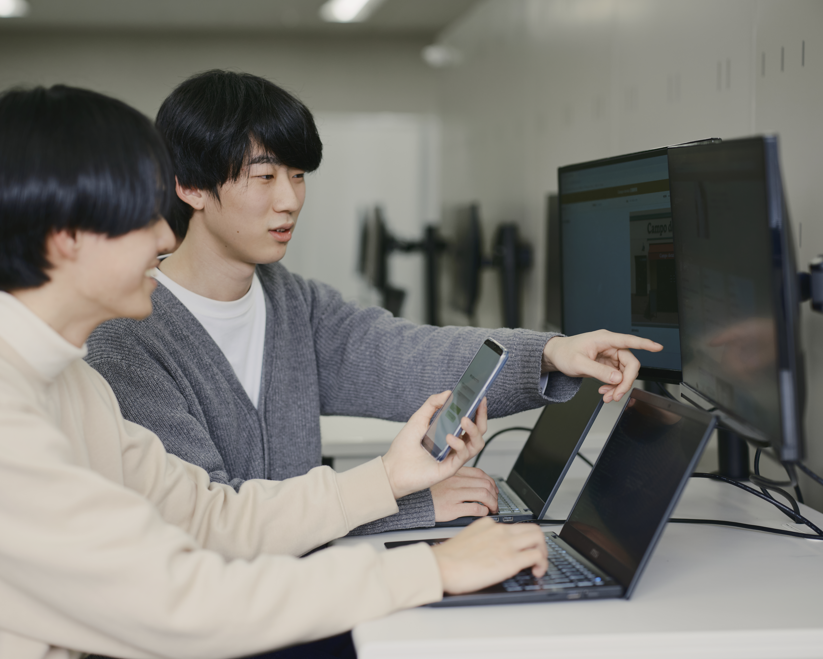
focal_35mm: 66
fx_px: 1608
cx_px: 394
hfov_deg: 28.7
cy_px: 329
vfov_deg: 23.1
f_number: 2.5
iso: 400
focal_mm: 80
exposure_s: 1/200
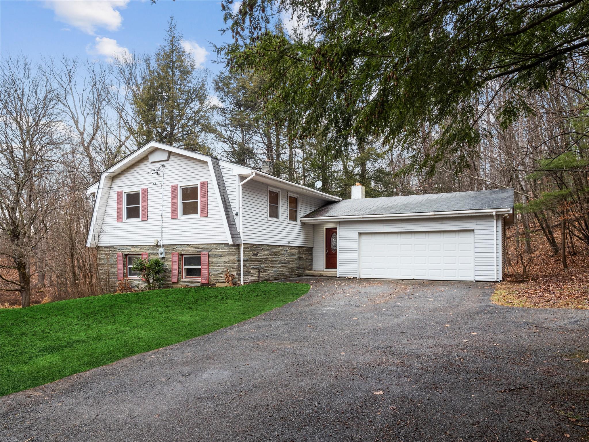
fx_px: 408
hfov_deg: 71.6
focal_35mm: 24
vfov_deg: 56.8
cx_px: 294
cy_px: 221
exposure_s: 1/30
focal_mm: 12
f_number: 8
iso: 200
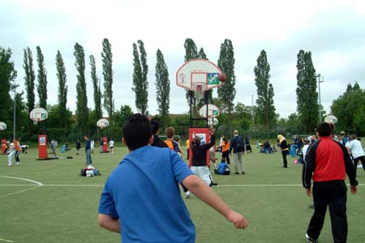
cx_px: 182
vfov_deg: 40.0
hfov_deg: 57.2
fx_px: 335
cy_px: 122
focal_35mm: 33
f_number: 9.5
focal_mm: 22
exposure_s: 1/350
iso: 400
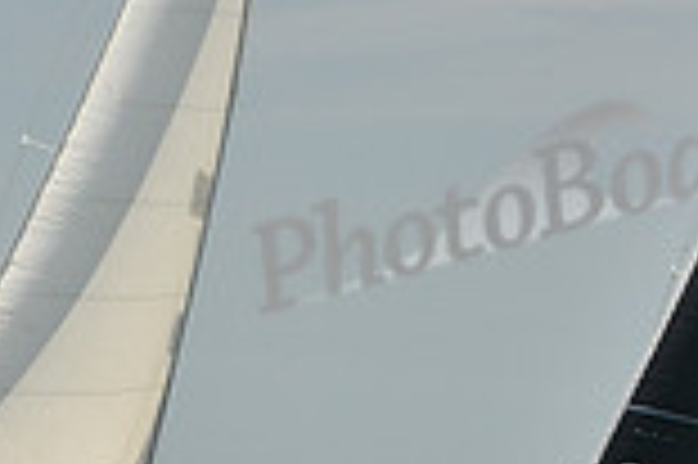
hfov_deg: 7.8
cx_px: 23
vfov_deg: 5.2
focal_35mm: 262
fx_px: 5074
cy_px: 25
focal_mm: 70
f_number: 6.3
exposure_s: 1/1000
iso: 320
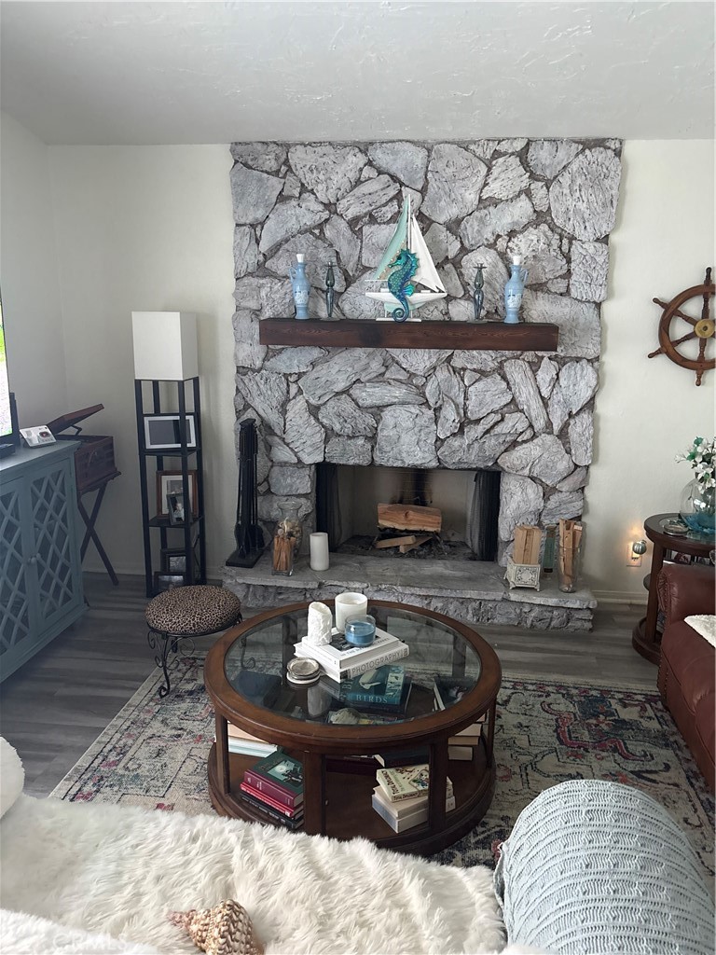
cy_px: 478
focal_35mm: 26
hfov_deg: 53.1
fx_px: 717
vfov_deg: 67.3
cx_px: 358
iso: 500
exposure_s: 1/33
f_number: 1.6
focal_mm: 5.96
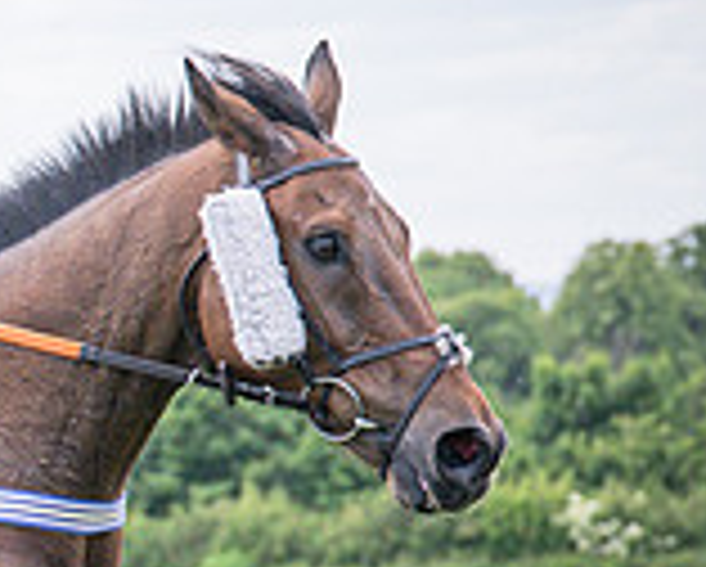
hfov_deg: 4.4
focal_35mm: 435
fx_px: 9101
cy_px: 629
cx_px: -488
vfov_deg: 3.6
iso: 400
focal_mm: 70
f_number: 4
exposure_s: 1/1250
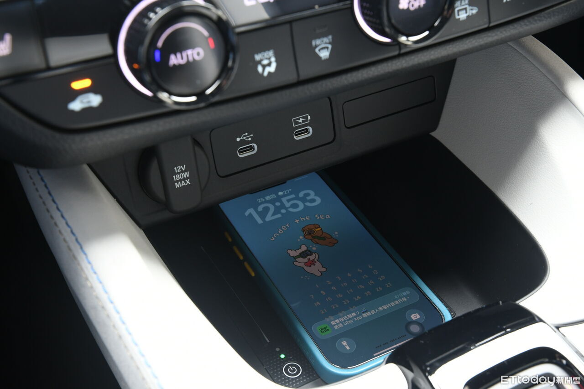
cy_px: 194
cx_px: 292
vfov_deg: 25.7
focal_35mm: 52
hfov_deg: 37.9
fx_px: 851
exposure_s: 1/20
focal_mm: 35
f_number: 9
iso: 1000
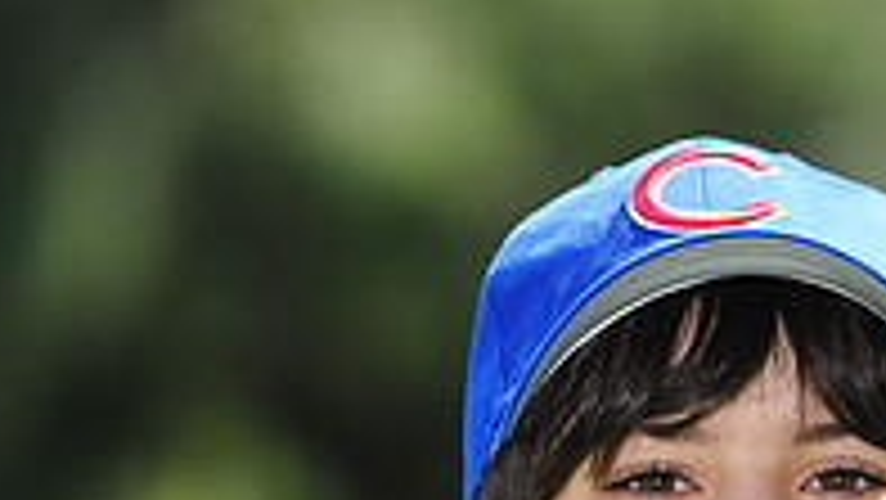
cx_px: 729
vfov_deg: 2.0
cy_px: 712
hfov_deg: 3.5
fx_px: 14454
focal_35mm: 615
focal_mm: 200
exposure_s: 1/500
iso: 200
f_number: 4.5
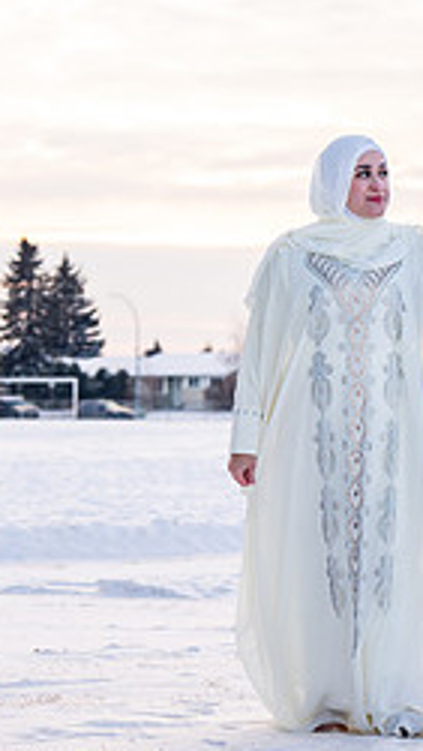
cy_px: 410
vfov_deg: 12.6
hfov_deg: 7.1
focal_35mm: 170
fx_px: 3383
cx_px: 417
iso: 100
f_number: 4.5
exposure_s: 1/125
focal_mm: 70
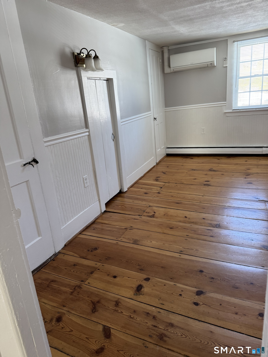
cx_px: 134
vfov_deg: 71.6
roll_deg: +5.3
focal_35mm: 24
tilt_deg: -16.3
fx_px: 248
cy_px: 178
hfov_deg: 56.8
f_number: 1.78
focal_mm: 6.76
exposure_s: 1/82
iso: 200
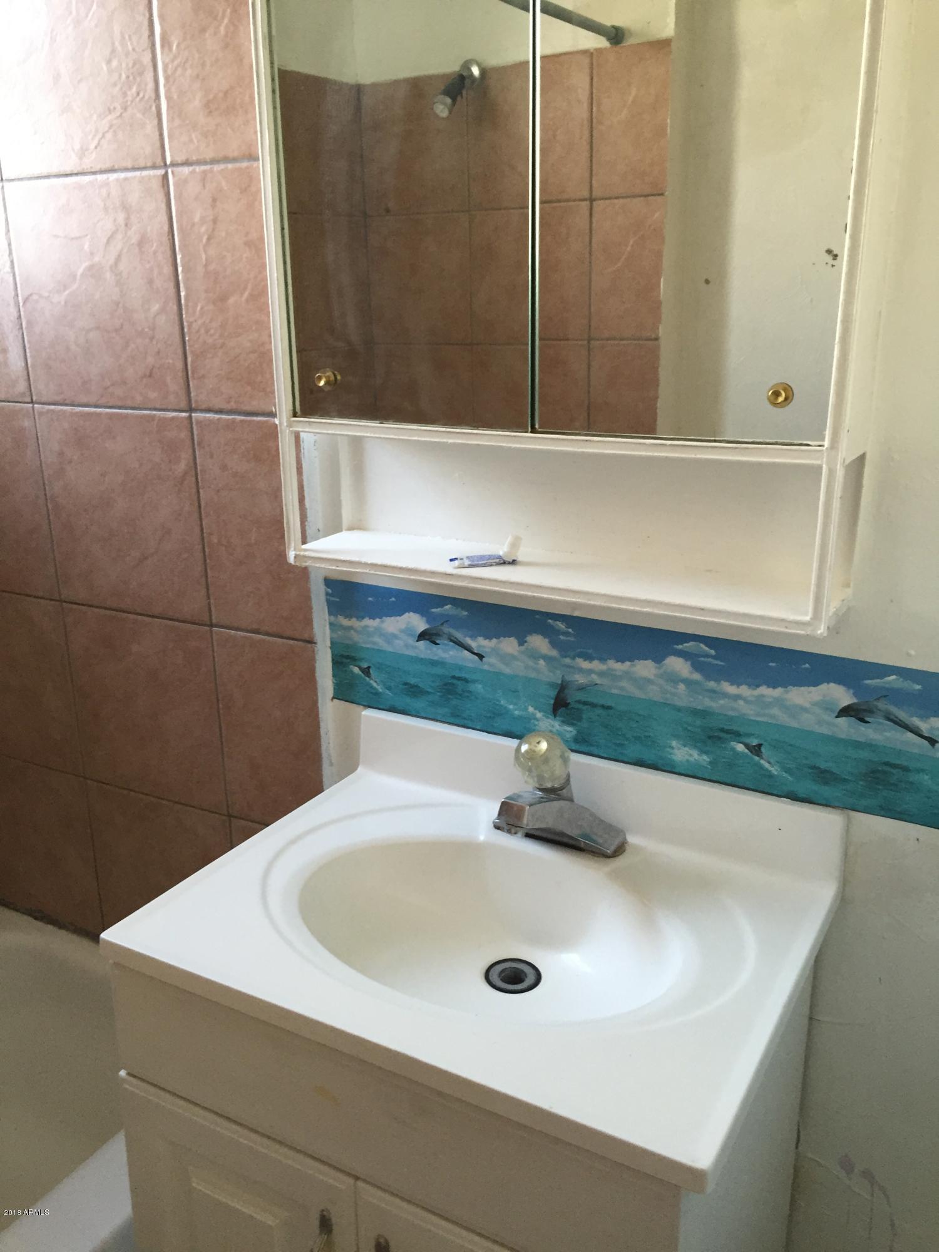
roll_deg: +1.1
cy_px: 626
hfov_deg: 48.2
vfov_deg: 61.7
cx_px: 470
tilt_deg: -16.9
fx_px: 1049
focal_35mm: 29
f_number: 2.2
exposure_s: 1/30
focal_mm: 4.15
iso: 100
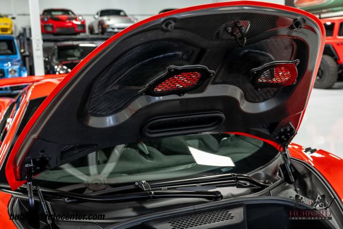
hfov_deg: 45.4
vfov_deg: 31.2
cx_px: 172
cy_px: 114
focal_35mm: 43
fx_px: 410
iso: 2500
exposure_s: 1/60
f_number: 5
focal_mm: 43
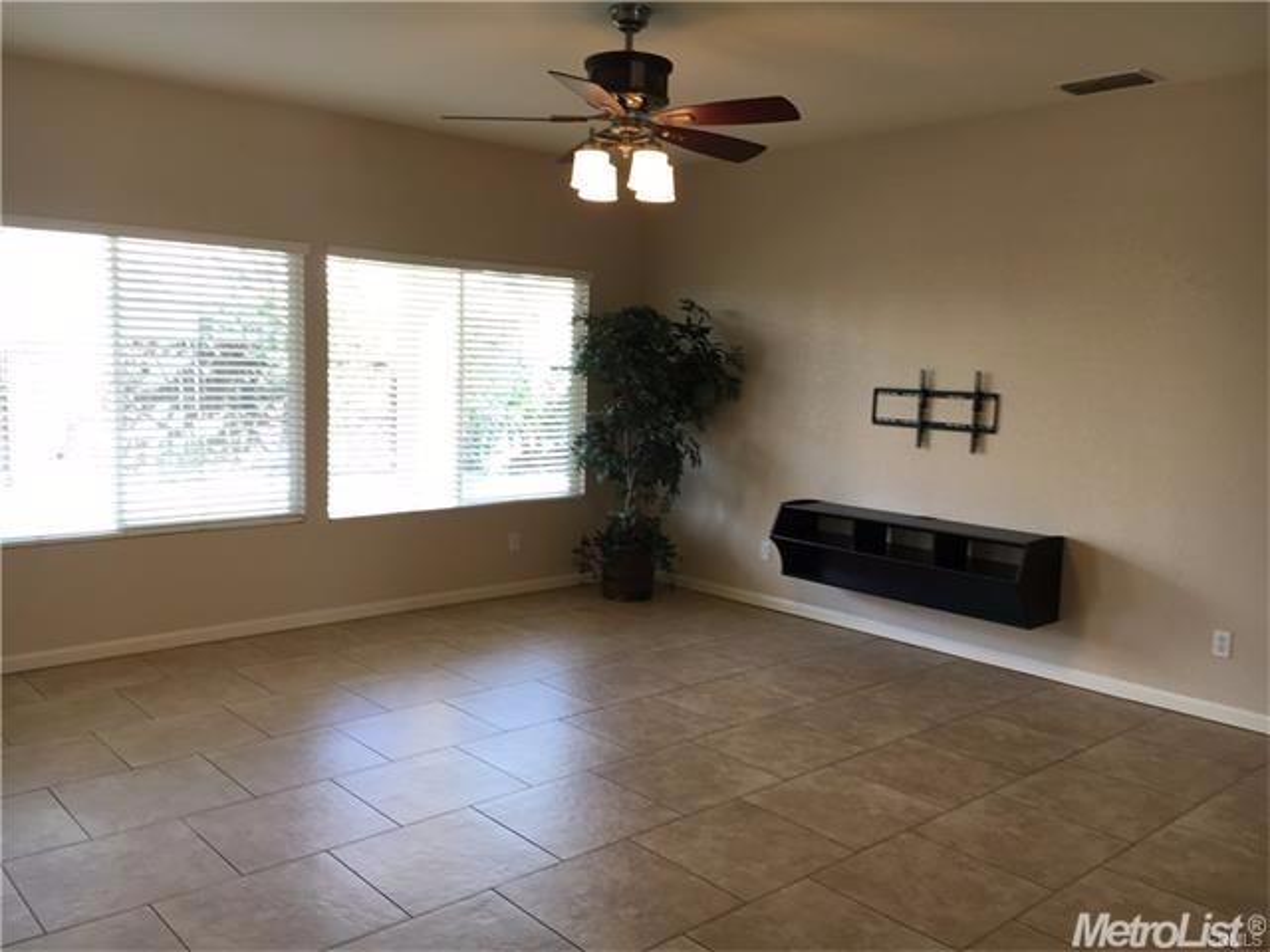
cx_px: 635
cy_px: 476
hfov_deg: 61.7
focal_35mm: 29
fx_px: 1064
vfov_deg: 48.2
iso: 25
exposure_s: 1/30
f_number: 2.2
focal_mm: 4.15
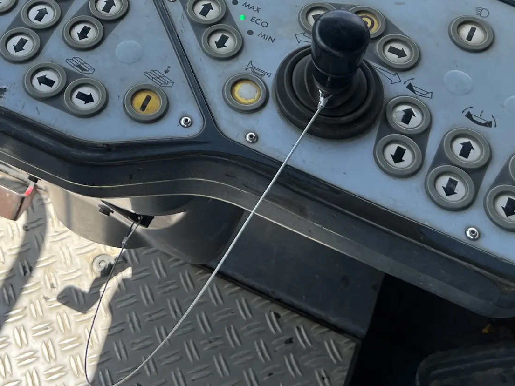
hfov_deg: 31.2
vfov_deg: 22.4
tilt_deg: -48.5
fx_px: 908
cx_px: 144
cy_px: -58
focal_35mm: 61
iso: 50
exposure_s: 1/1159
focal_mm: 5.7
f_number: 1.5
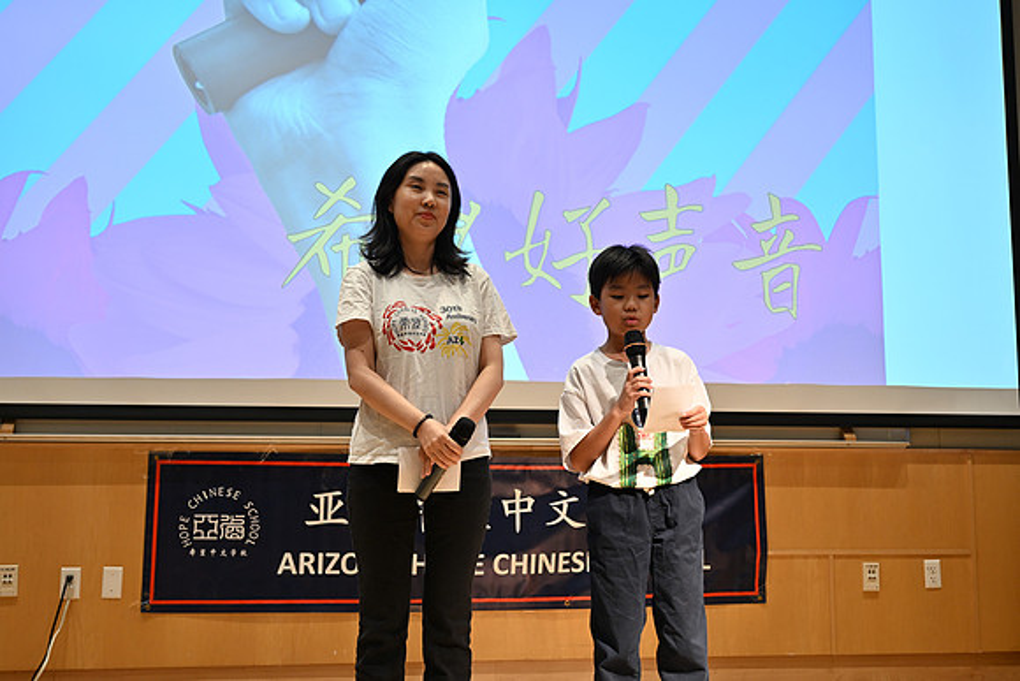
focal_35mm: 39
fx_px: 1105
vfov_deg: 34.2
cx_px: 510
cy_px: 340
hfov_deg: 49.5
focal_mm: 39
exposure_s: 1/40
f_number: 4
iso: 500
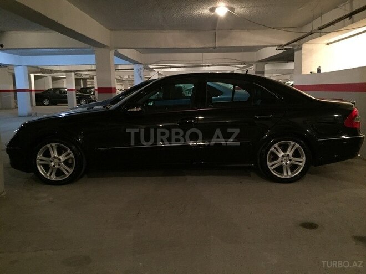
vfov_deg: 48.2
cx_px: 183
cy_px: 137
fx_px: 307
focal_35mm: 29
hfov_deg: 61.7
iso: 800
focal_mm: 4.15
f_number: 2.2
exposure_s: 1/17
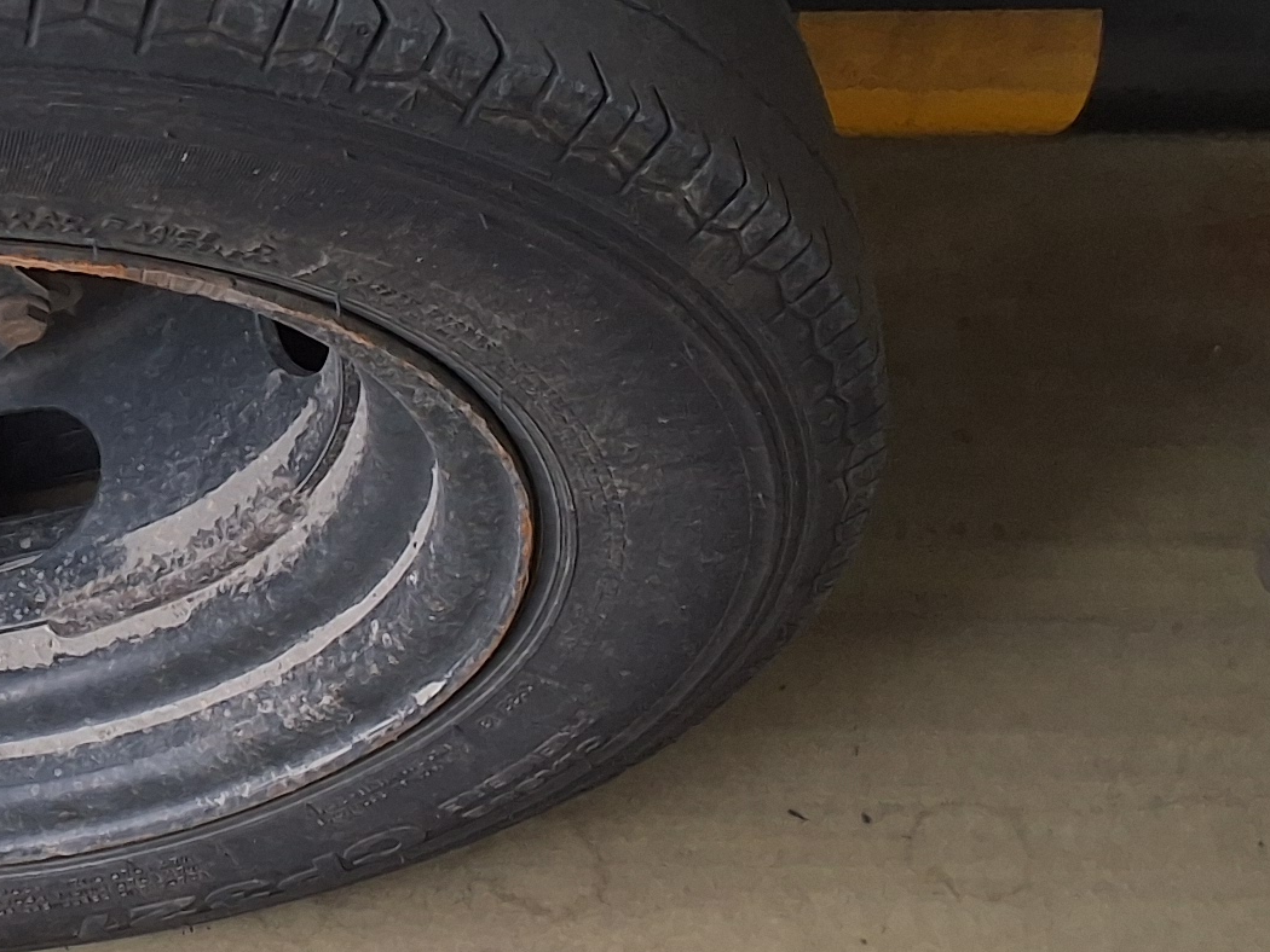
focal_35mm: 87
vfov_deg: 16.9
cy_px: 221
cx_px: -186
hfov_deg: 21.2
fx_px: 3193
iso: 64
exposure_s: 1/120
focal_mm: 2.91
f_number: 1.9
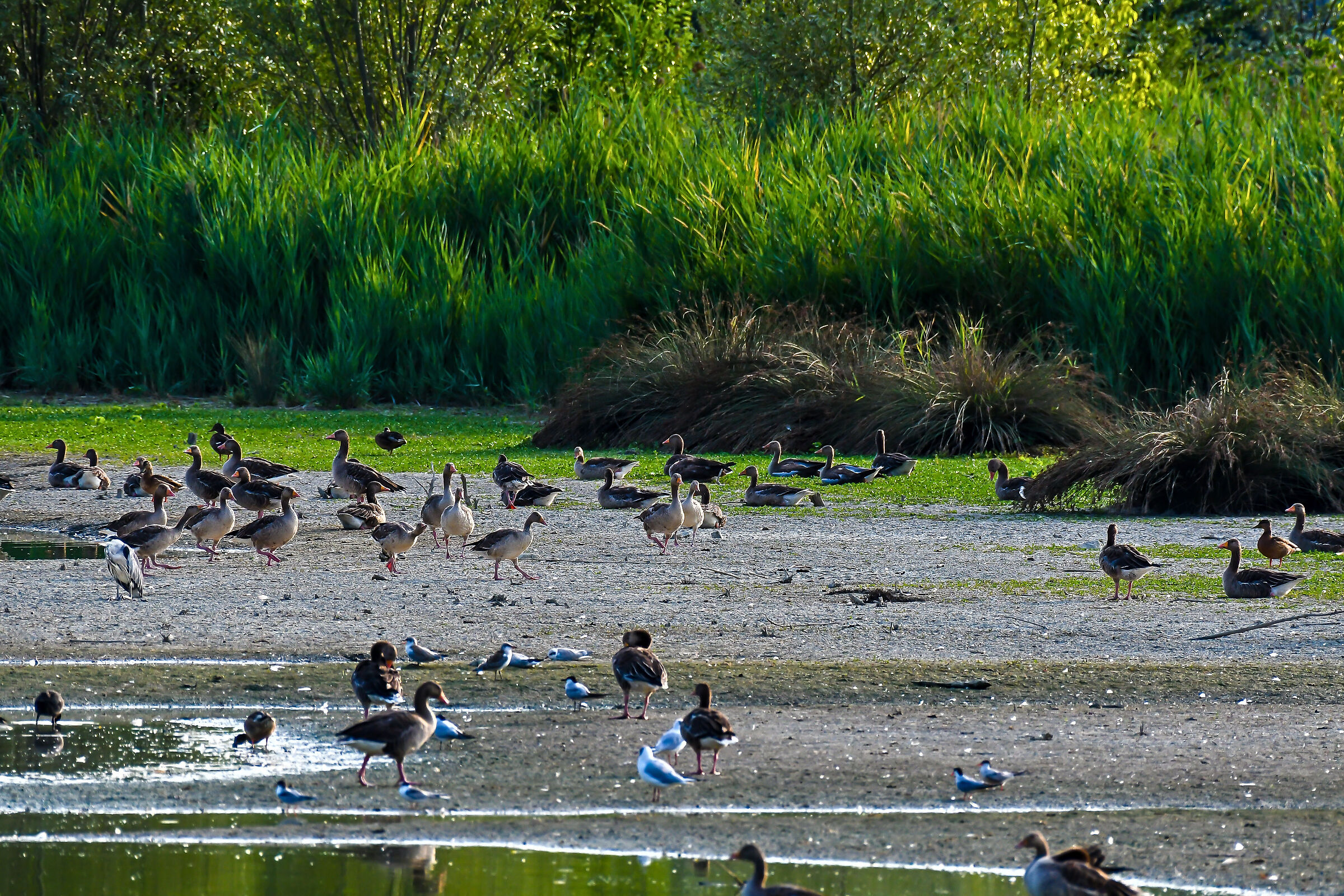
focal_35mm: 750
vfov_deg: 1.8
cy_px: 448
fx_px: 27998
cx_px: 672
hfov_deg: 2.7
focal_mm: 500
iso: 640
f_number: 8
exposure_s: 1/800
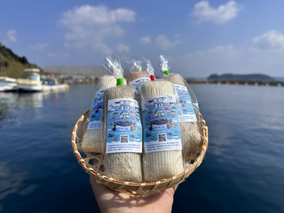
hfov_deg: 71.6
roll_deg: -1.5
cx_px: 142
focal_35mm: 24
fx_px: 197
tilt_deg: -8.3
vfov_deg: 56.8
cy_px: 106
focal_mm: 6.86
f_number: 1.78
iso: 80
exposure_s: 1/9709
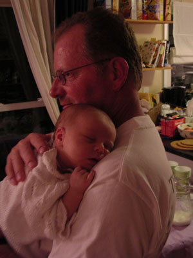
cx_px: 96
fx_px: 282
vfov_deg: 49.0
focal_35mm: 38
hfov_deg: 37.7
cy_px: 129
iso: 180
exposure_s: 1/3.2
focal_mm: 5.8
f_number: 2.8
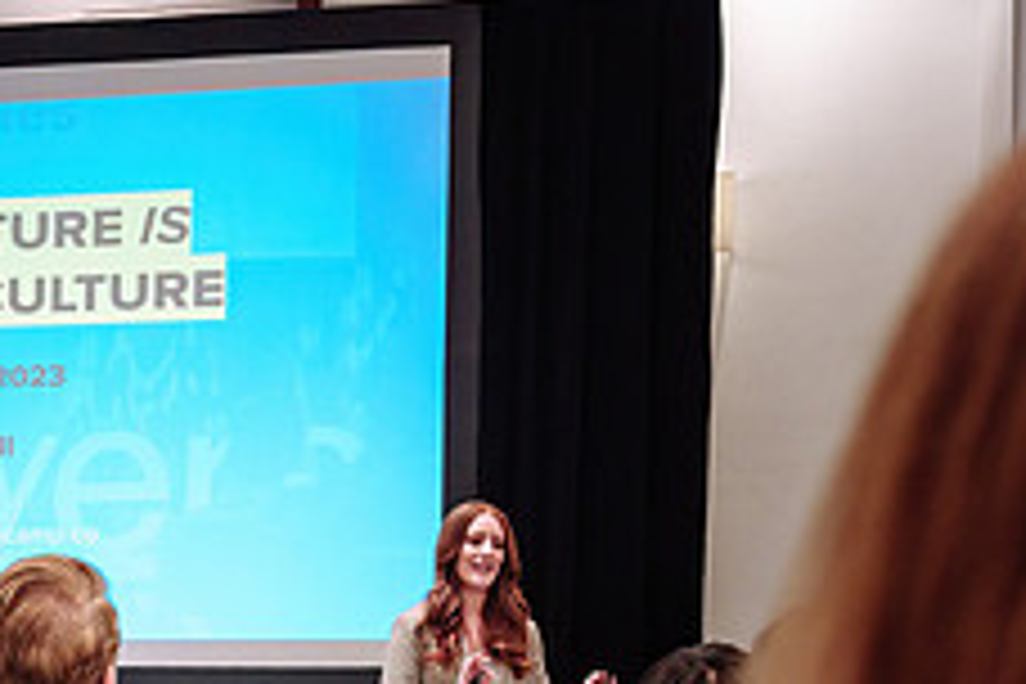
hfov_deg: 22.1
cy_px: 799
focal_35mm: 89
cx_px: 40
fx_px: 2536
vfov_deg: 14.9
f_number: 3.5
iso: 1000
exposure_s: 1/100
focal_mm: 35
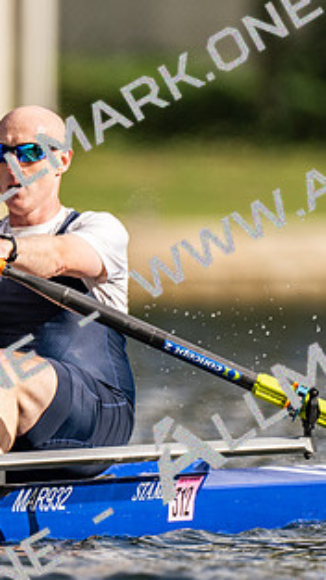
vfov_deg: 1.2
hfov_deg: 0.7
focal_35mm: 1750
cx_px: -6
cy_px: 329
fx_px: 26900
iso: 125
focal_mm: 600
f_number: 4
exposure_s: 1/2500
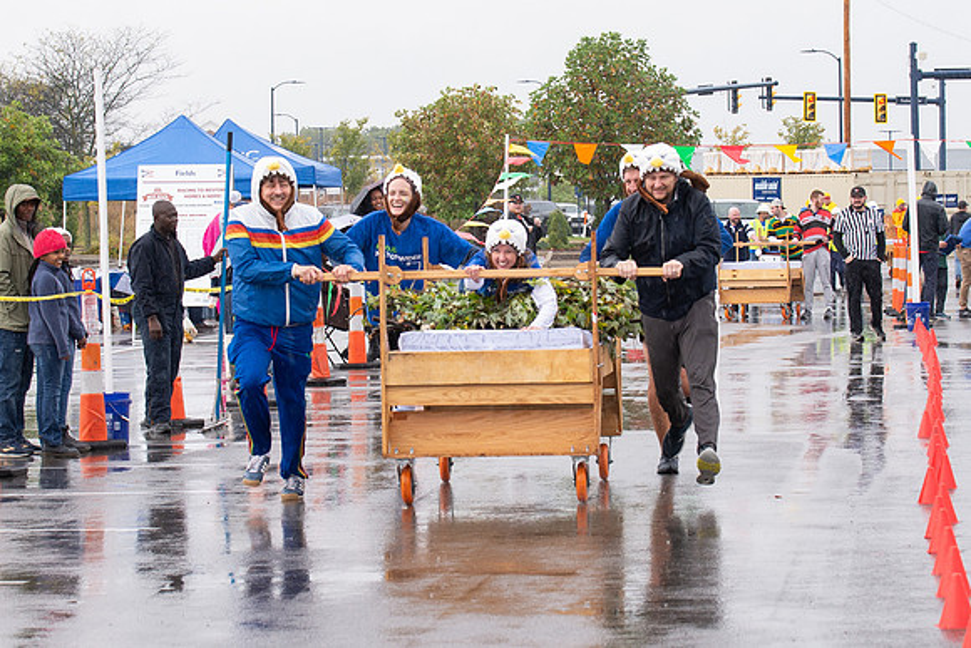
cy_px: 364
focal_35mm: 133
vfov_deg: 10.3
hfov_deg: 15.4
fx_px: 3598
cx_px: 471
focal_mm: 70
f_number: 7.1
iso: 800
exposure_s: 1/400
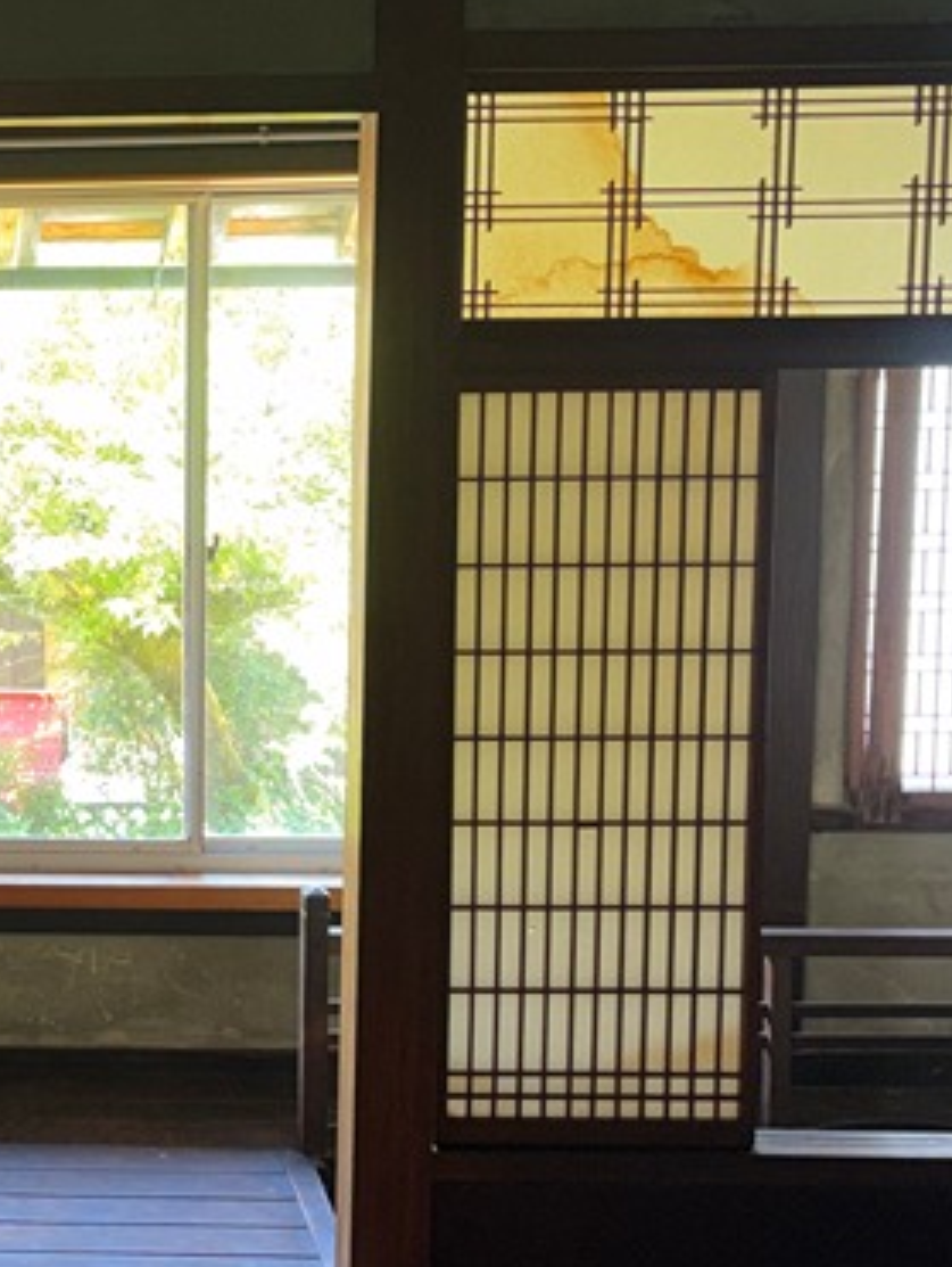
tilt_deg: -5.9
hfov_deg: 24.0
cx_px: -164
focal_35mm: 56
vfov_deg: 34.2
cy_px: 516
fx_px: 2050
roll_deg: +1.4
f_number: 1.6
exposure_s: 1/33
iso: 50
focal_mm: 5.96
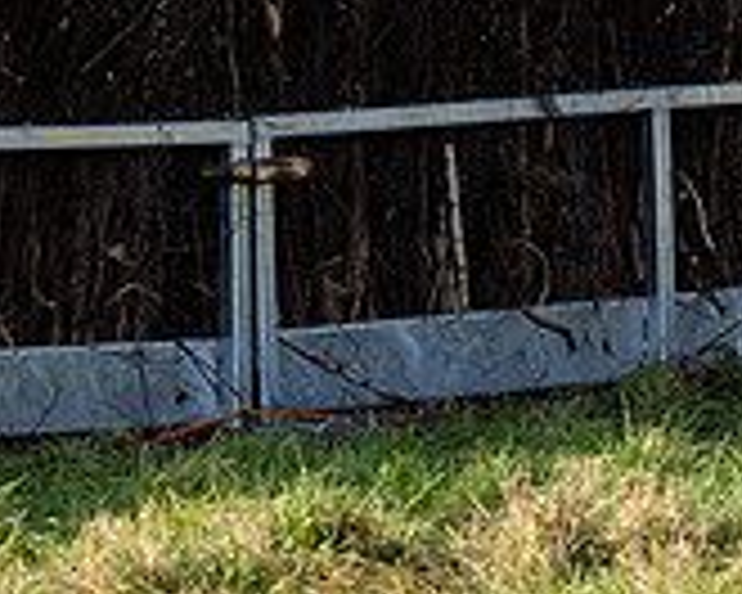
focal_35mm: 408
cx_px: -57
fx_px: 8960
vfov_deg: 3.8
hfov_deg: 4.7
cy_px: -151
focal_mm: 70
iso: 400
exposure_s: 1/1250
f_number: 5
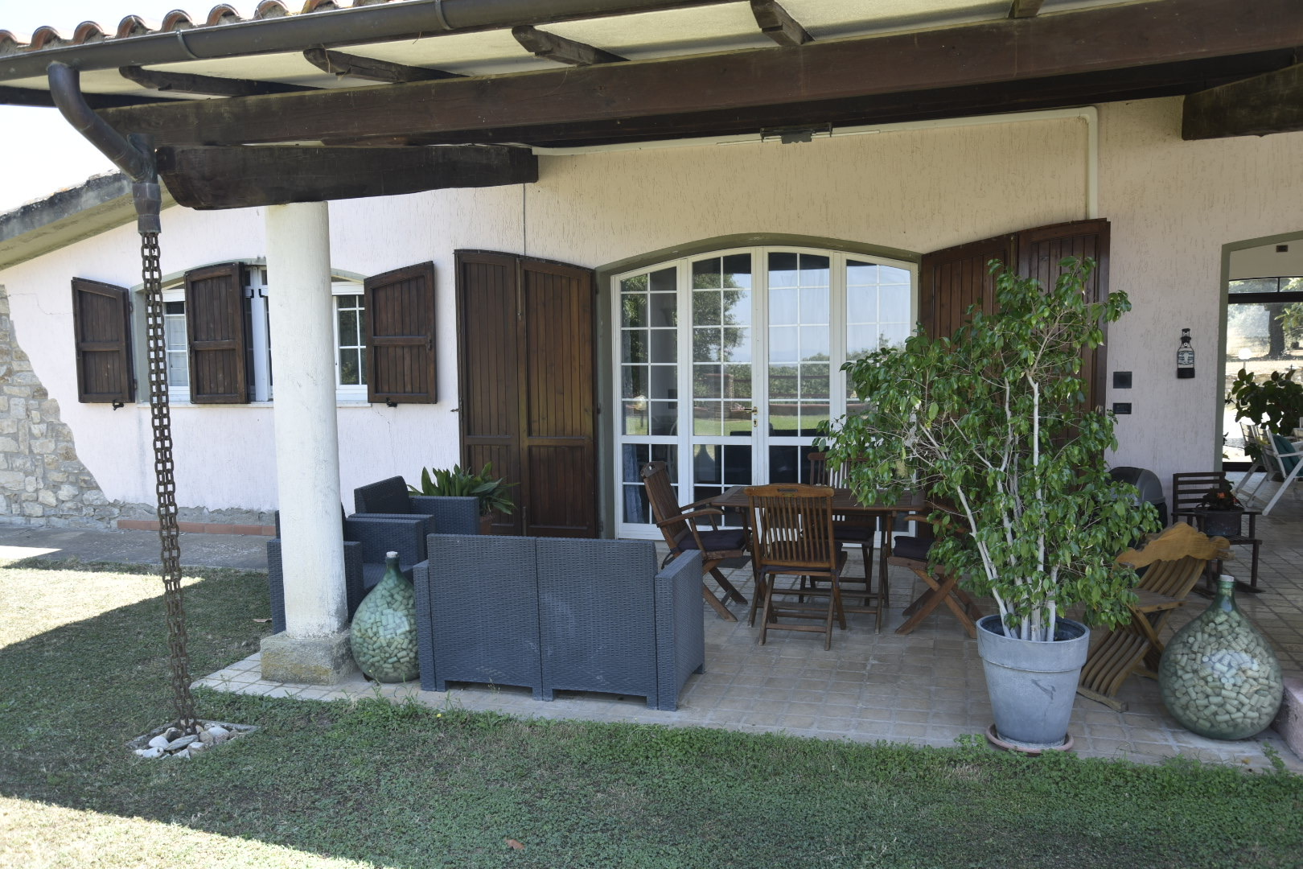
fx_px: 1050
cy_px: 434
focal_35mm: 29
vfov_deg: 45.0
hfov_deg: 63.7
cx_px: 652
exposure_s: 1/100
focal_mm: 29
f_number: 5
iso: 100
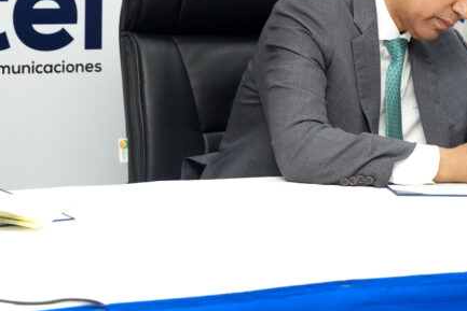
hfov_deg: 20.8
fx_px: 1262
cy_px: 25
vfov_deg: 13.9
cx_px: 104
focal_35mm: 97
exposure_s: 1/160
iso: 2500
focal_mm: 41.1
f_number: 5
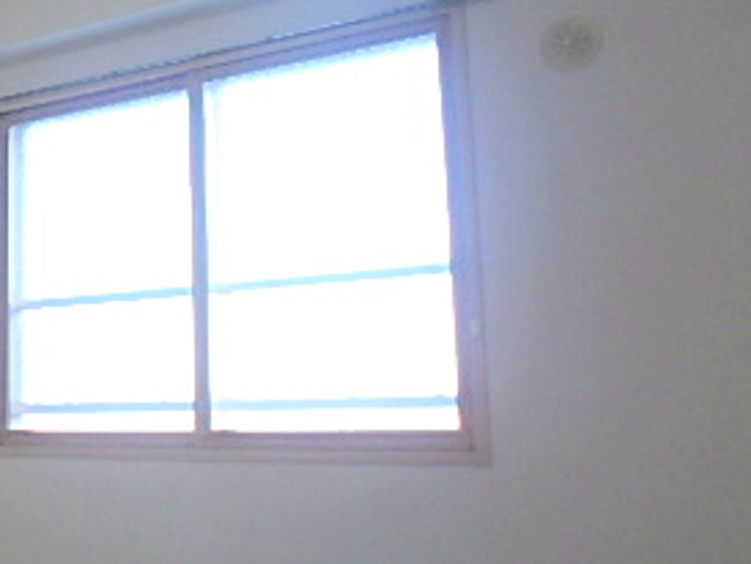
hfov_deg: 34.6
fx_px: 1064
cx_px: -36
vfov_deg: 29.7
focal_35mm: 49
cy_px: 320
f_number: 3.5
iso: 125
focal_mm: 3.7
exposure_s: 1/100
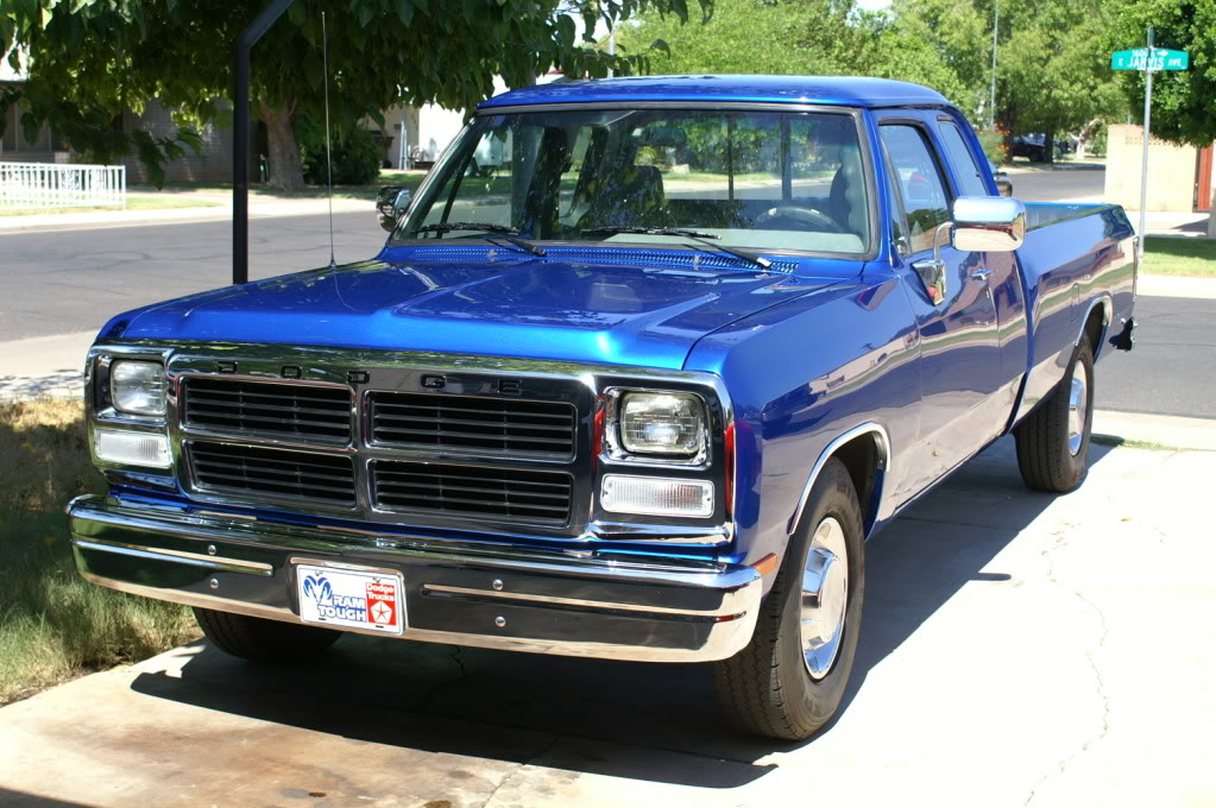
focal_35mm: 52
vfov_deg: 25.7
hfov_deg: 37.9
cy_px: 404
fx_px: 1772
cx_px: 608
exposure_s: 1/320
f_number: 5.6
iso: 100
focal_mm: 35
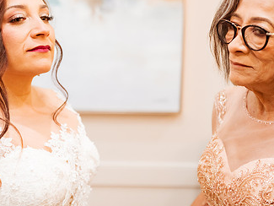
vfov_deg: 24.4
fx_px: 475
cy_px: 79
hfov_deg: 32.1
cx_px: 119
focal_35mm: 60
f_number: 1.8
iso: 1250
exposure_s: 1/500
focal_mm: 35
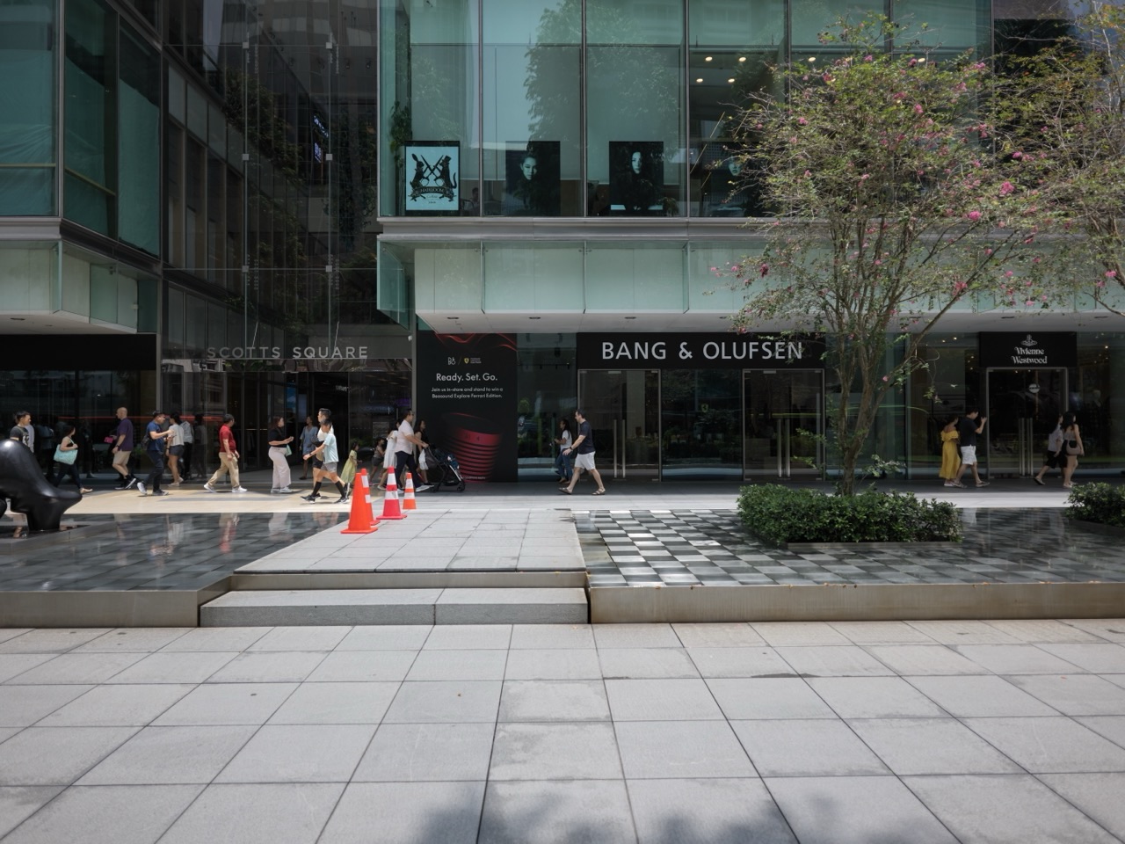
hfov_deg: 76.4
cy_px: 422
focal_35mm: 22
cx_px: 562
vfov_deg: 61.1
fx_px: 715
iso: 100
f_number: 4
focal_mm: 28
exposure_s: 1/500
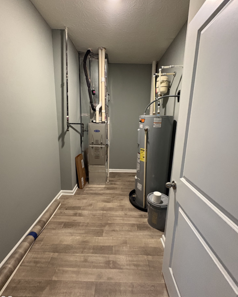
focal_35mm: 15
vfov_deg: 96.8
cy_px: 146
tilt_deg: -11.0
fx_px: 132
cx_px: 117
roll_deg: -1.4
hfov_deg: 84.0
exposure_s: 1/60
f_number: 2.2
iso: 800
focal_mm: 2.22
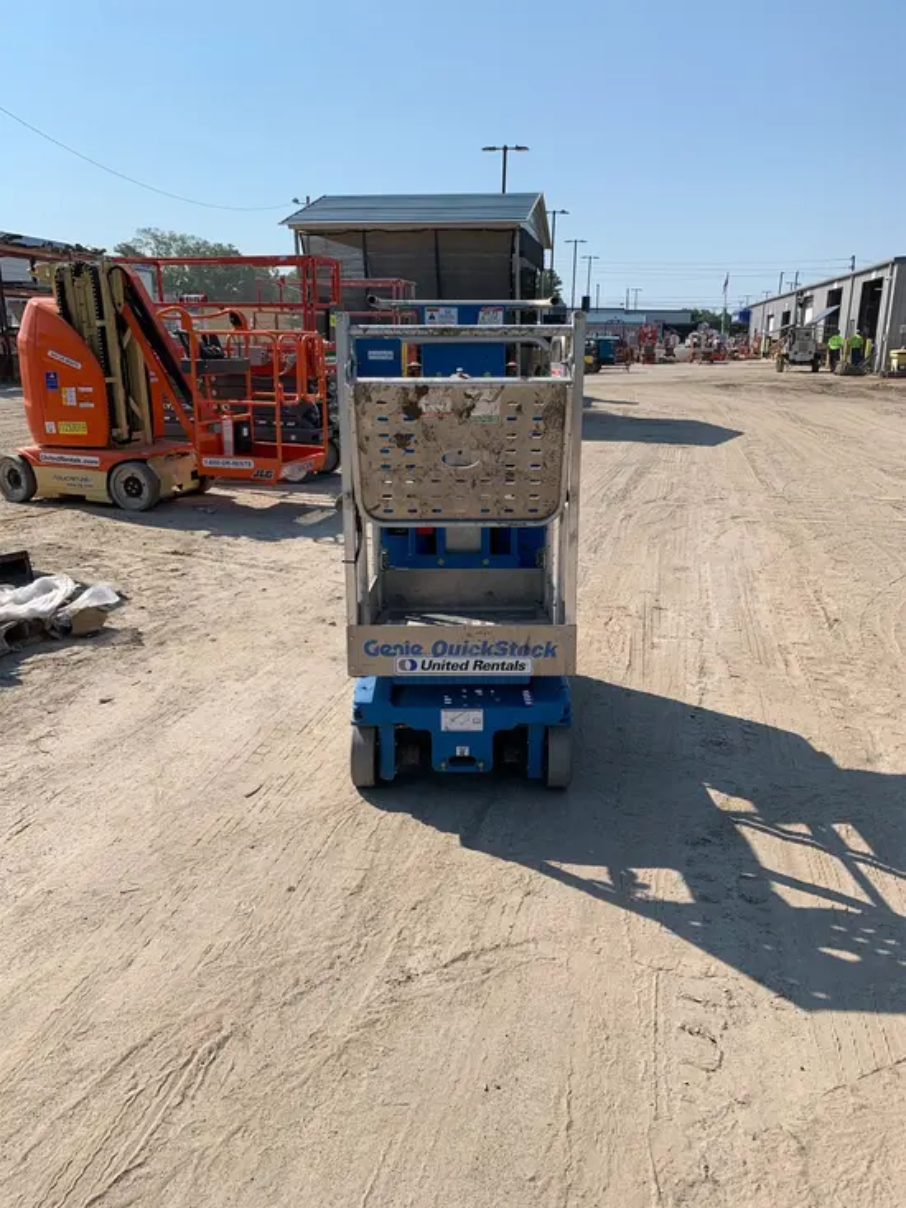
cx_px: 453
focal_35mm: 26
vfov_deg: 67.3
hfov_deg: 53.1
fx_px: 907
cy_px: 604
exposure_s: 1/3289
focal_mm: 4.25
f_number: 1.8
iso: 25
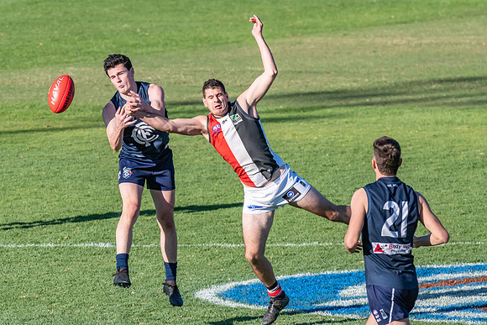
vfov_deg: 2.2
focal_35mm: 612
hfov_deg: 3.4
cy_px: 150
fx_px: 8286
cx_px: 225
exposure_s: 1/3200
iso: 800
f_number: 10
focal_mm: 380
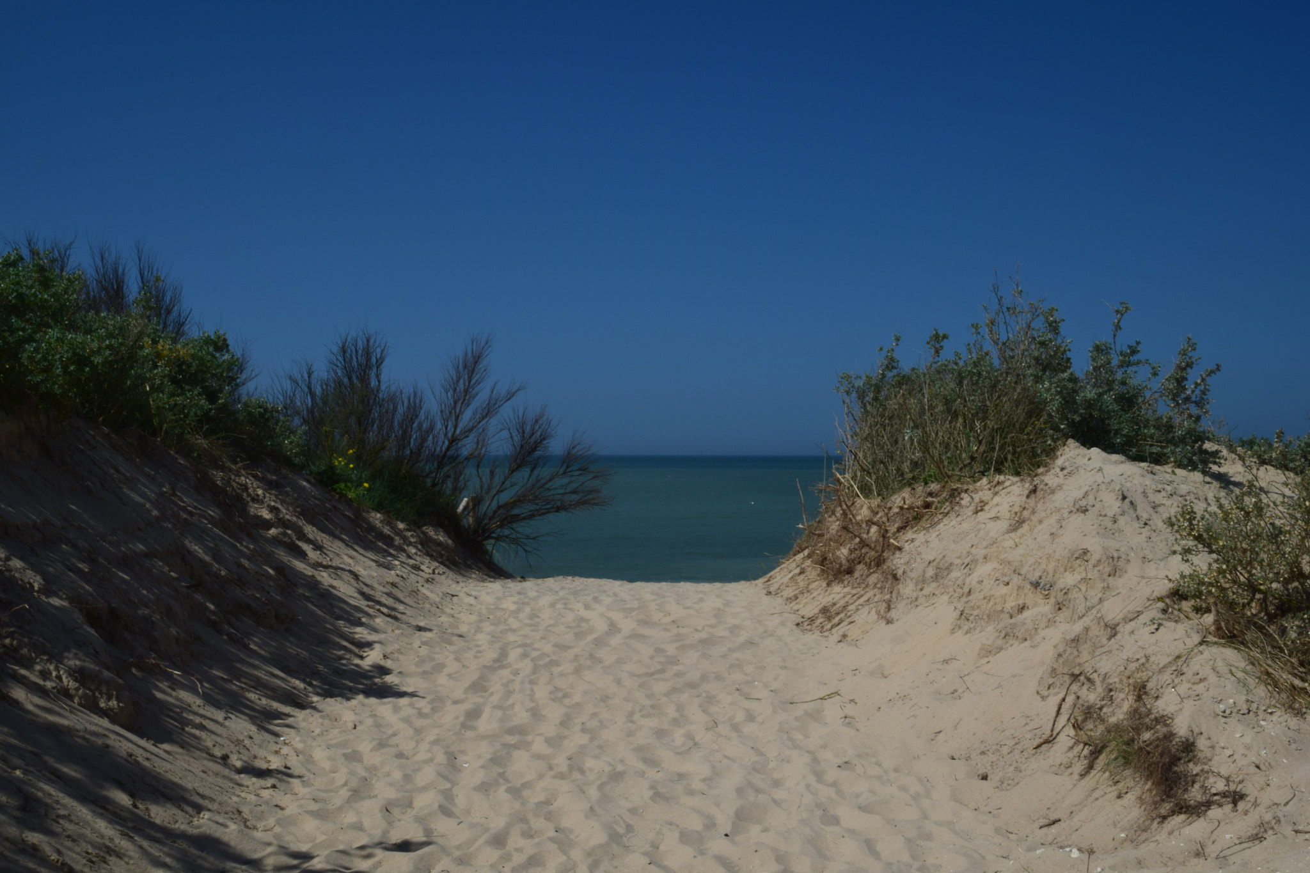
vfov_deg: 29.9
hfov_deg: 43.6
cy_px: 436
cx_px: 655
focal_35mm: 45
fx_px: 1637
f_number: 29
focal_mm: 30
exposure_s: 1/40
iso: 160
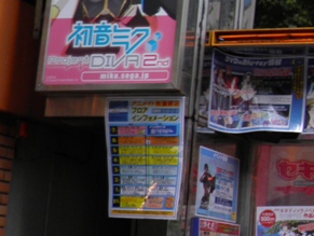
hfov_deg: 16.0
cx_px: 576
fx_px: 935
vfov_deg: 14.4
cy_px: 102
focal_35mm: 103
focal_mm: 4.9
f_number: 3.6
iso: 50
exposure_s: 1/50
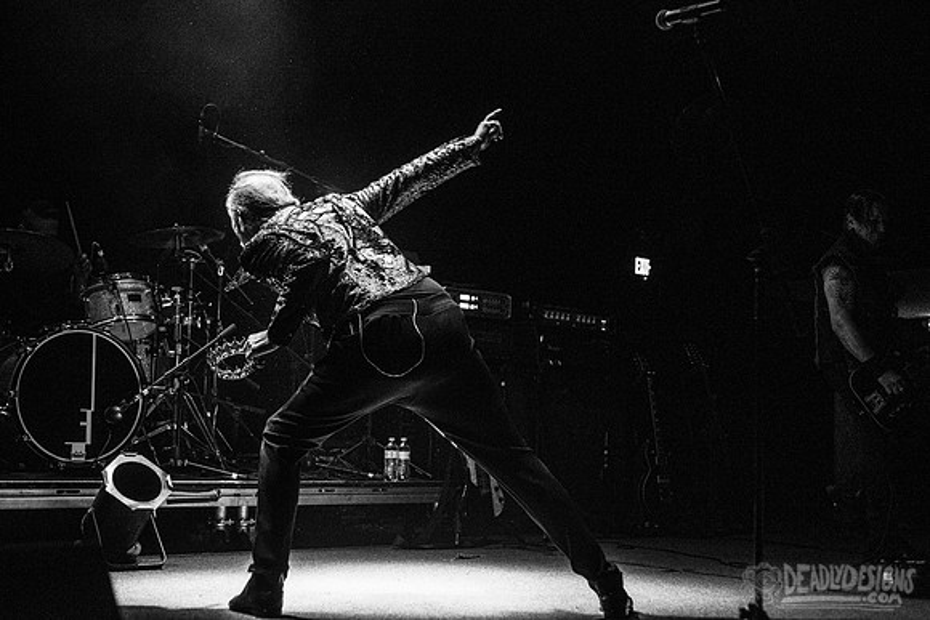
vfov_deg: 27.3
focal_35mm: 49
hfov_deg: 40.0
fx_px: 1278
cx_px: 451
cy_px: 301
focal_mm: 48
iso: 3200
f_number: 3.2
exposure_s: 1/400
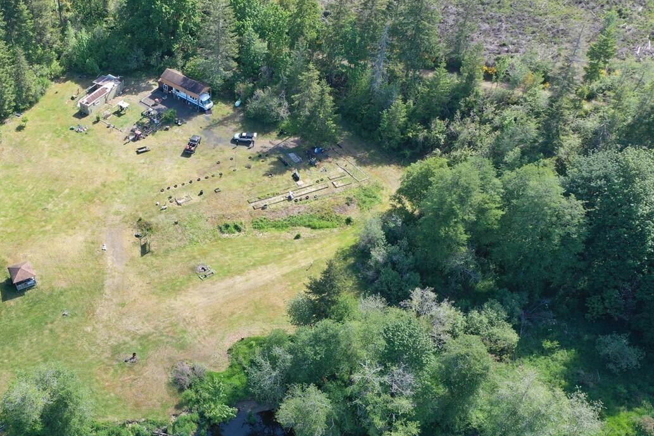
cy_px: 276
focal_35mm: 46
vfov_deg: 29.1
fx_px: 835
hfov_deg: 41.6
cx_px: 173
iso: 100
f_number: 4.5
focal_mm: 10.26
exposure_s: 1/200
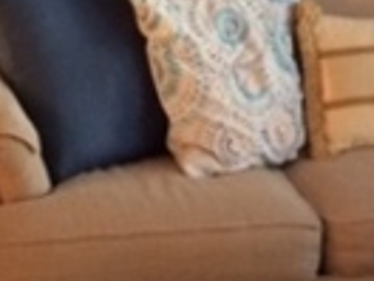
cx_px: 330
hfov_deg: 13.3
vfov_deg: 10.0
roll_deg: -2.6
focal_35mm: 147
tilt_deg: -14.4
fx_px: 1588
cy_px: -11
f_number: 2.2
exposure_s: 1/33
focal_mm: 4.15
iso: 320
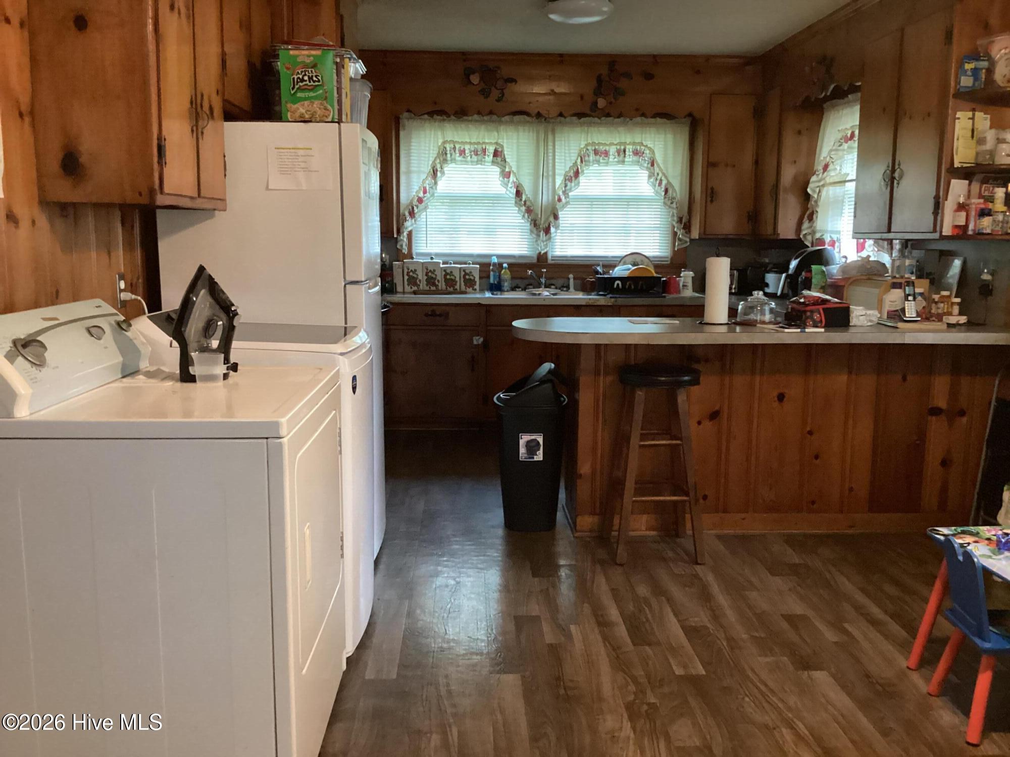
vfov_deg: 45.4
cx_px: 505
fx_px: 904
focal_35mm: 31
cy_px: 378
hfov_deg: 58.4
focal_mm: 3.3
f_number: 2.4
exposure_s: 1/24
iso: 640
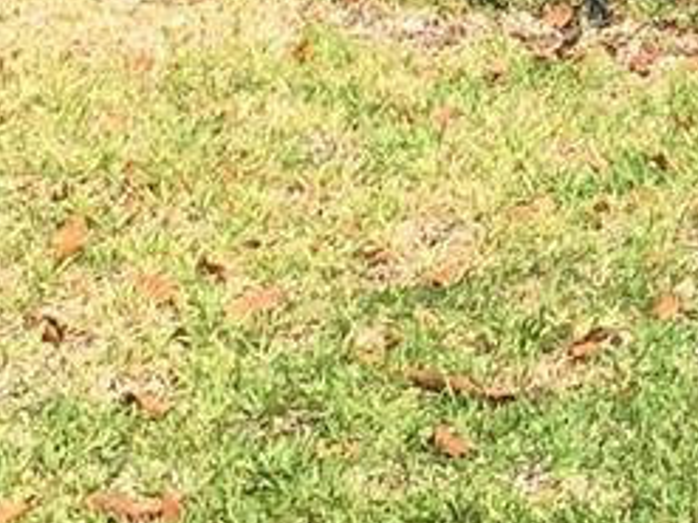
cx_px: 856
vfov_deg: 7.6
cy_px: -495
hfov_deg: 10.3
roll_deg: -1.6
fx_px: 3789
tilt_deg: -7.6
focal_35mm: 188
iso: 32
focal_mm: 4.15
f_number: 2.2
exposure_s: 1/1236
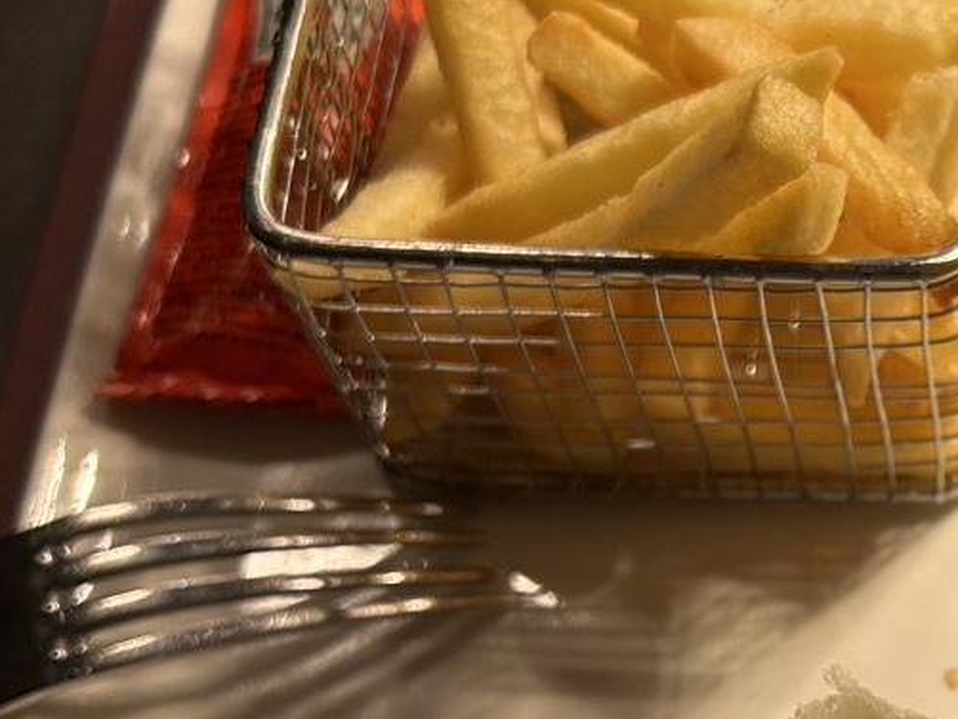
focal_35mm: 69
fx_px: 1910
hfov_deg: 26.7
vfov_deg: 21.2
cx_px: 946
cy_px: 521
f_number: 1.5
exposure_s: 1/60
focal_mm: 5.7
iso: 160
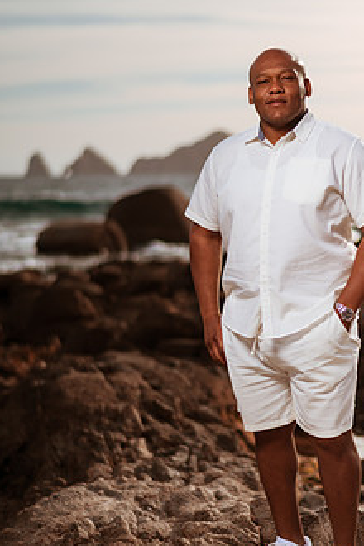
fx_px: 1198
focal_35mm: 79
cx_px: 241
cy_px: 318
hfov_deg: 17.2
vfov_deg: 25.6
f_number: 1.4
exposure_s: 1/8000
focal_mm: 58
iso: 50
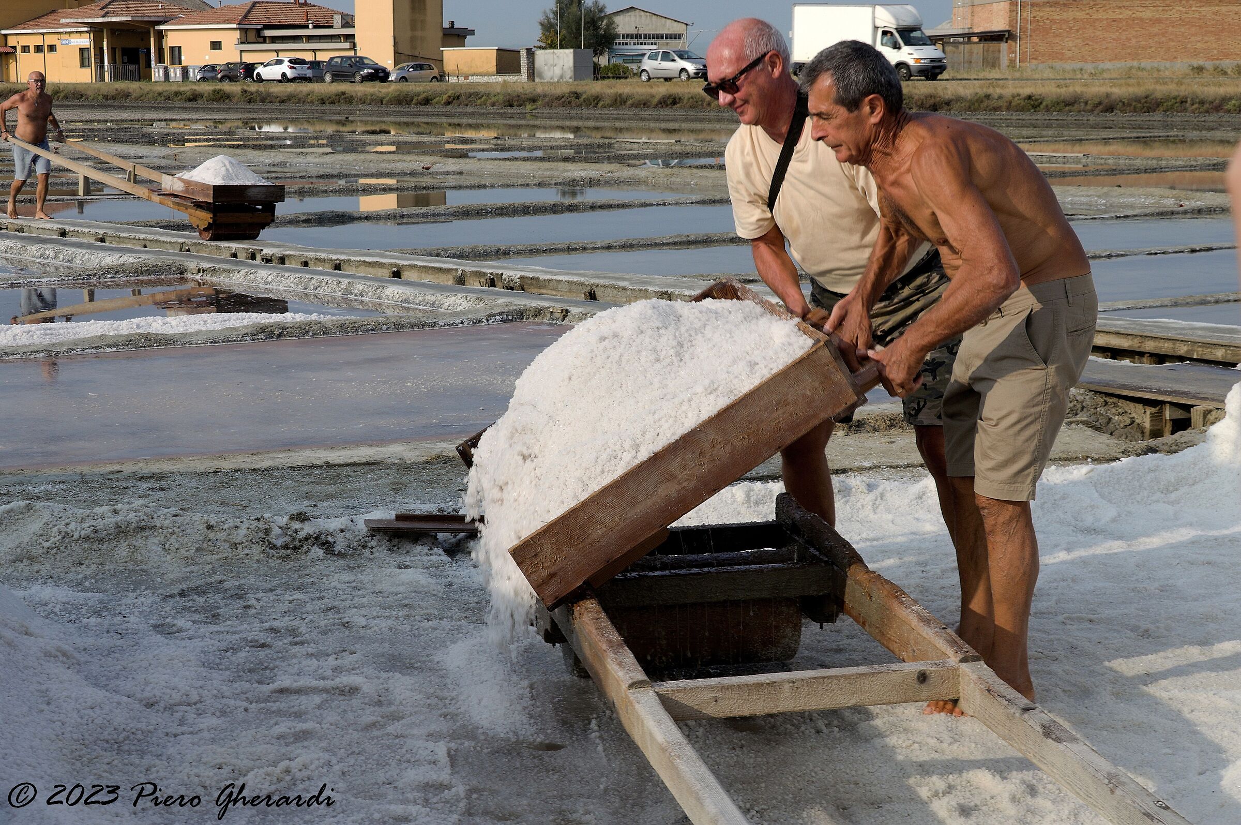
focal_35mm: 60
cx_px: 620
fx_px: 2066
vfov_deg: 22.6
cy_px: 412
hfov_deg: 33.4
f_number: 11
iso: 100
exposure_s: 1/160
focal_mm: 40
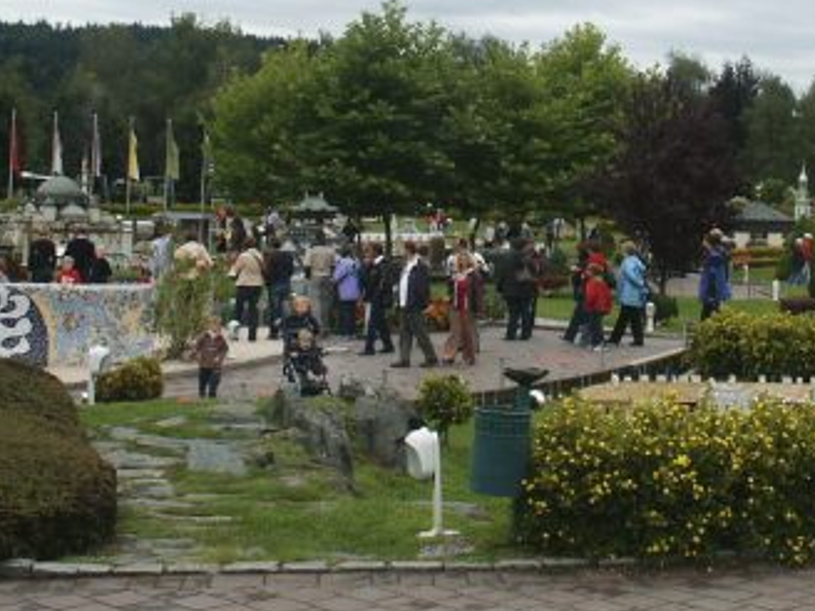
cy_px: 161
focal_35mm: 64
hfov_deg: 29.8
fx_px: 1507
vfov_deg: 22.7
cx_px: 604
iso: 64
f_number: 6.7
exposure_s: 1/125
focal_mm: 7.18
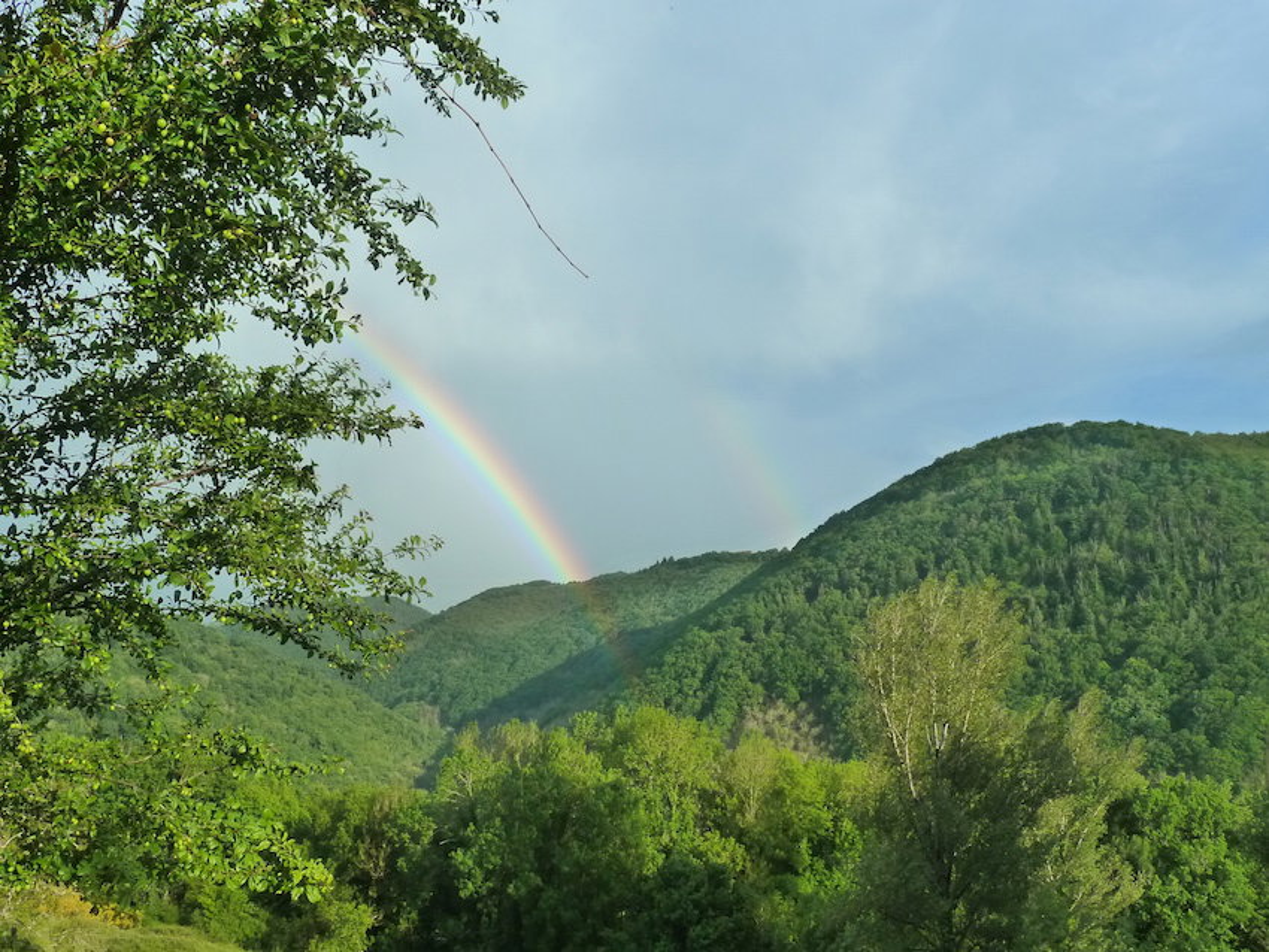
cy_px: 476
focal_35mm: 32
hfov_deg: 56.8
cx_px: 634
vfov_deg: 44.2
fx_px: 1173
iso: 200
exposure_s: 1/500
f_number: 5
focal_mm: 5.3
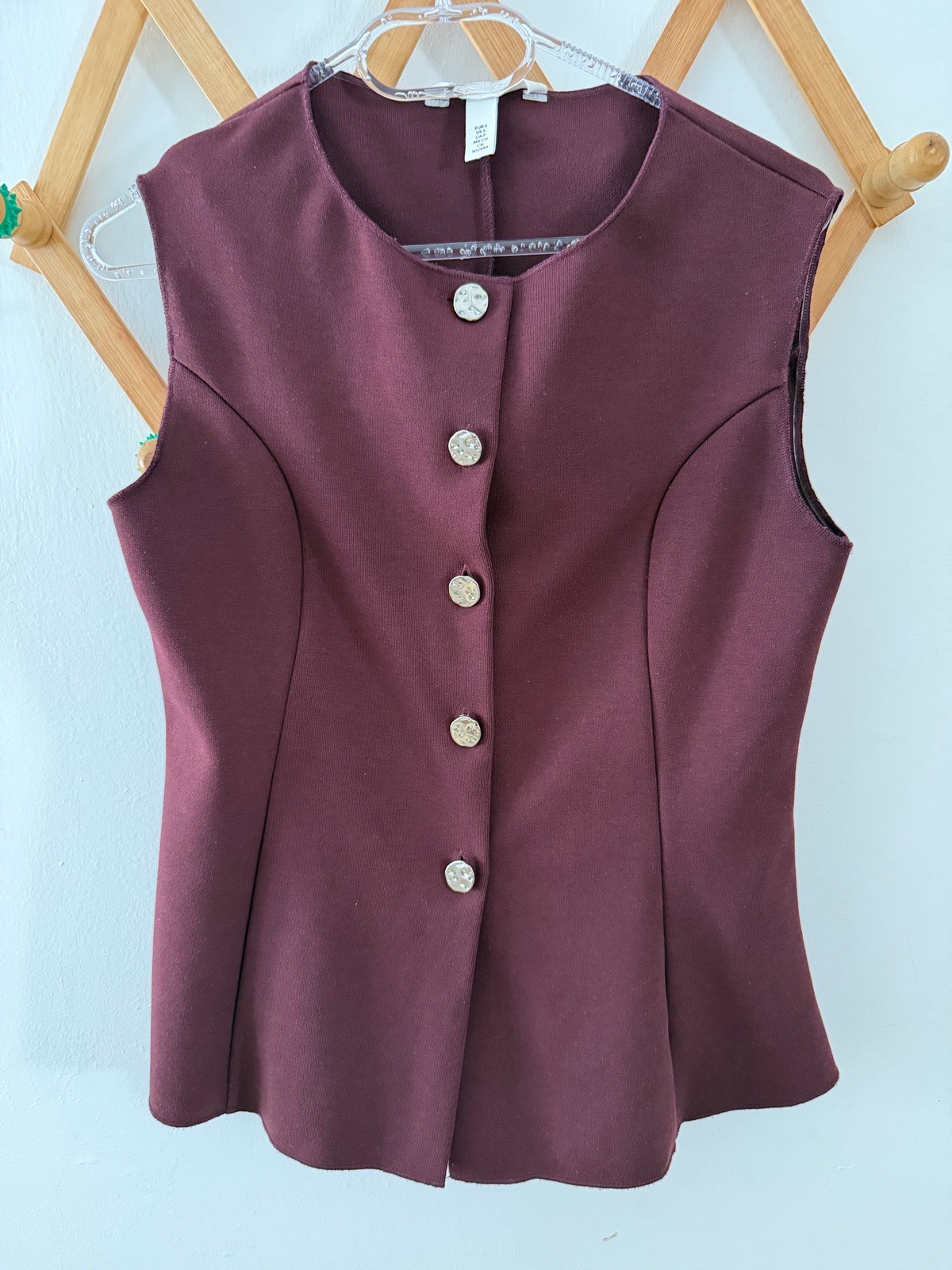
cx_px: 476
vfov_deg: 71.6
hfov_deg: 56.8
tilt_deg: -10.0
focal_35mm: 24
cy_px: 635
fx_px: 880
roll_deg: +2.5
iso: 800
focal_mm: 6.76
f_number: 1.78
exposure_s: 1/59
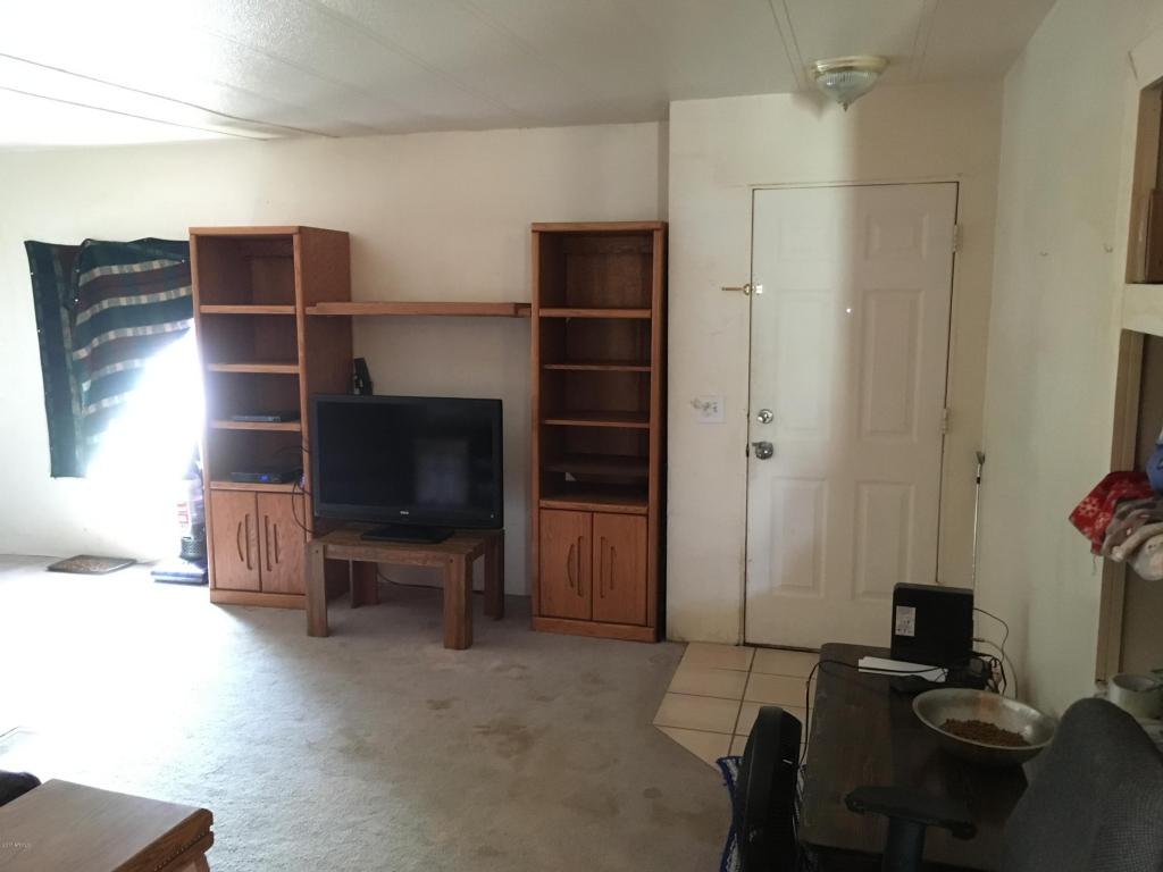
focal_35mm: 29
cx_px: 582
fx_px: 974
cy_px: 436
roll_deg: +0.9
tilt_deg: -8.8
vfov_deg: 48.2
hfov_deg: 61.7
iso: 250
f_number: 2.2
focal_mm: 4.15
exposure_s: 1/15
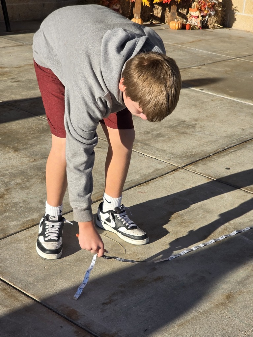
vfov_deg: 28.2
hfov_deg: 21.3
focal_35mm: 69
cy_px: 168
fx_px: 672
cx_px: 126
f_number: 2.4
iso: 50
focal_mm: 7.9
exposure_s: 1/1554
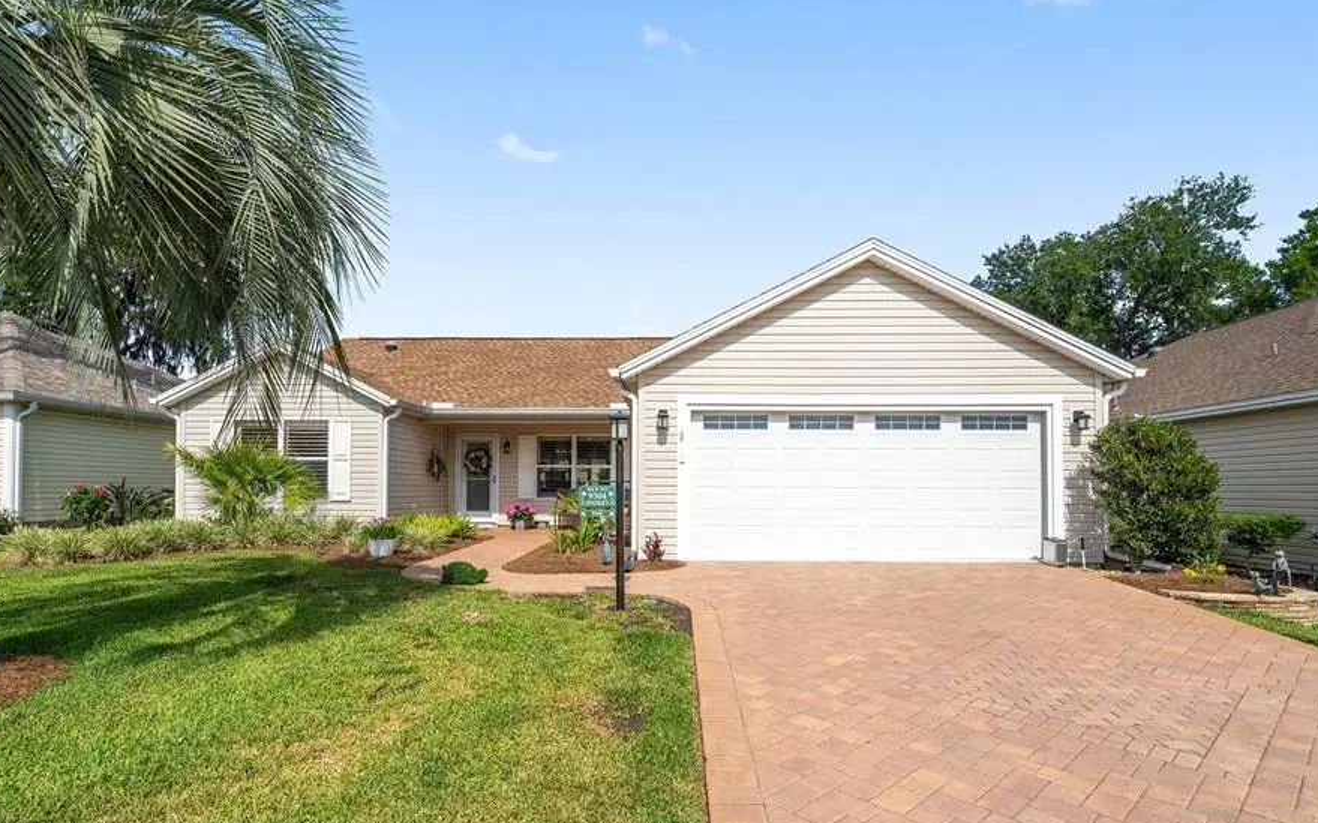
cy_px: 481
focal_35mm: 19
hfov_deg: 88.0
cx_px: 654
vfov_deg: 61.8
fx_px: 682
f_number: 8
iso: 400
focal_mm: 16
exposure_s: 1/2000
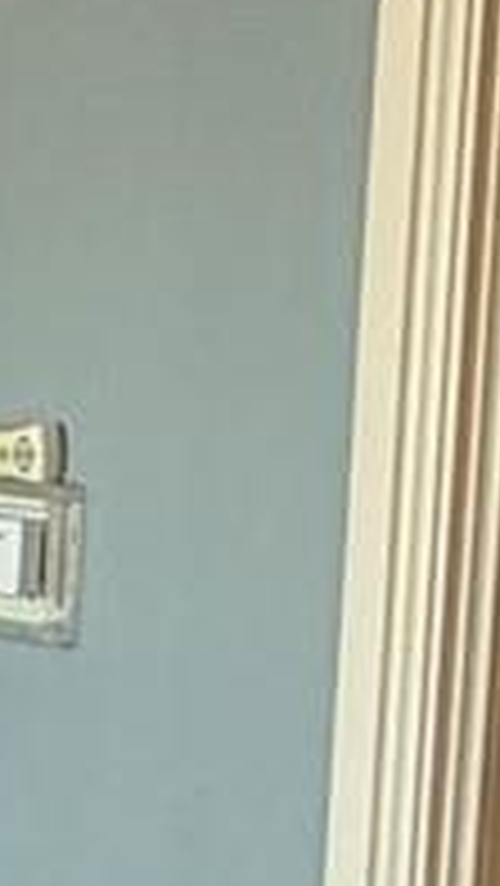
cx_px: -1428
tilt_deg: -6.8
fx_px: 2919
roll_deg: +1.0
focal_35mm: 124
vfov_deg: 17.2
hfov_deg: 7.4
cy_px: 616
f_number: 2.2
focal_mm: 2.22
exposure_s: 1/120
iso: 160
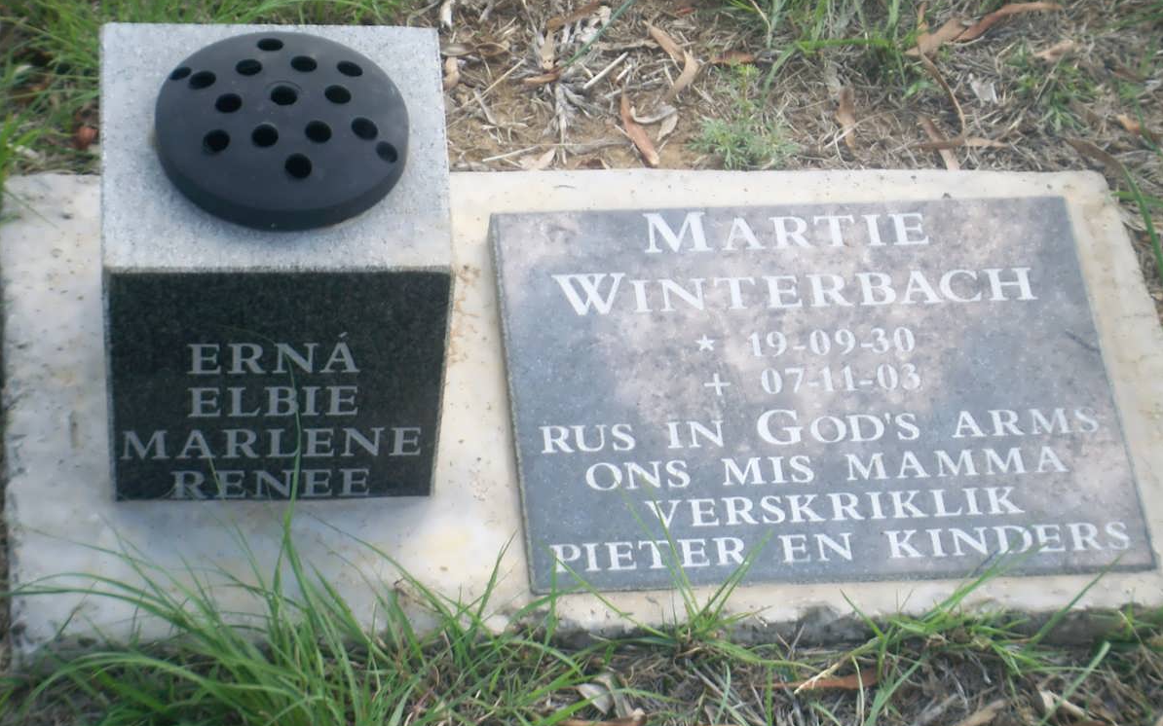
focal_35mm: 97
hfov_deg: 21.4
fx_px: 3074
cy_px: 413
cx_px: 582
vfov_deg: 13.5
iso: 64
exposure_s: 1/125
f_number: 4.3
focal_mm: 15.2
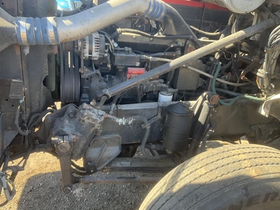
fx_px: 235
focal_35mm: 29
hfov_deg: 61.7
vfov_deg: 48.2
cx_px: 140
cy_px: 105
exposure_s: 1/144
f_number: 1.8
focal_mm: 3
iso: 32
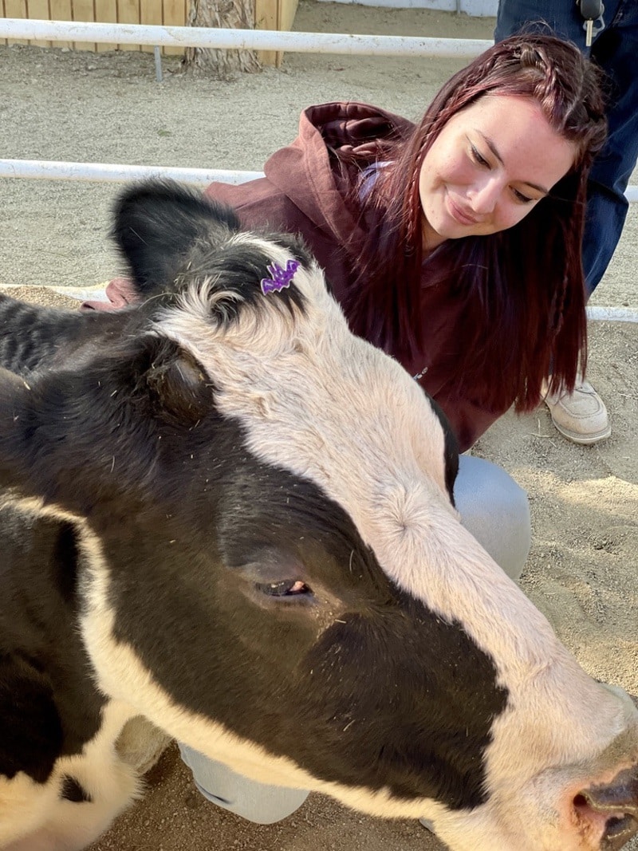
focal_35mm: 52
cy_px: 426
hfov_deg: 28.0
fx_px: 1278
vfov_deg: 36.8
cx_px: 319
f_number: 2
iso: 64
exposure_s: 1/122
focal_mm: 6
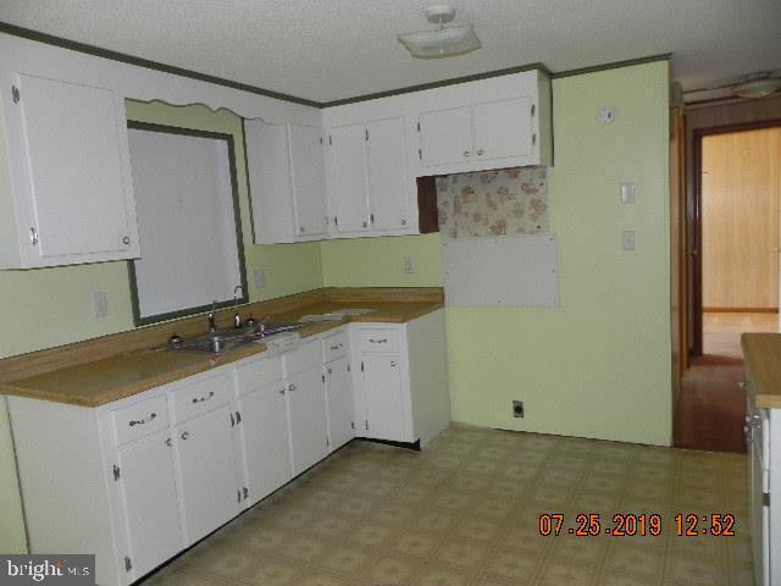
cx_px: 390
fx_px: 587
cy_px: 293
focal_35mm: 26
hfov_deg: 67.3
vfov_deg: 53.1
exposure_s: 1/30
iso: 200
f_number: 2.8
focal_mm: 4.6
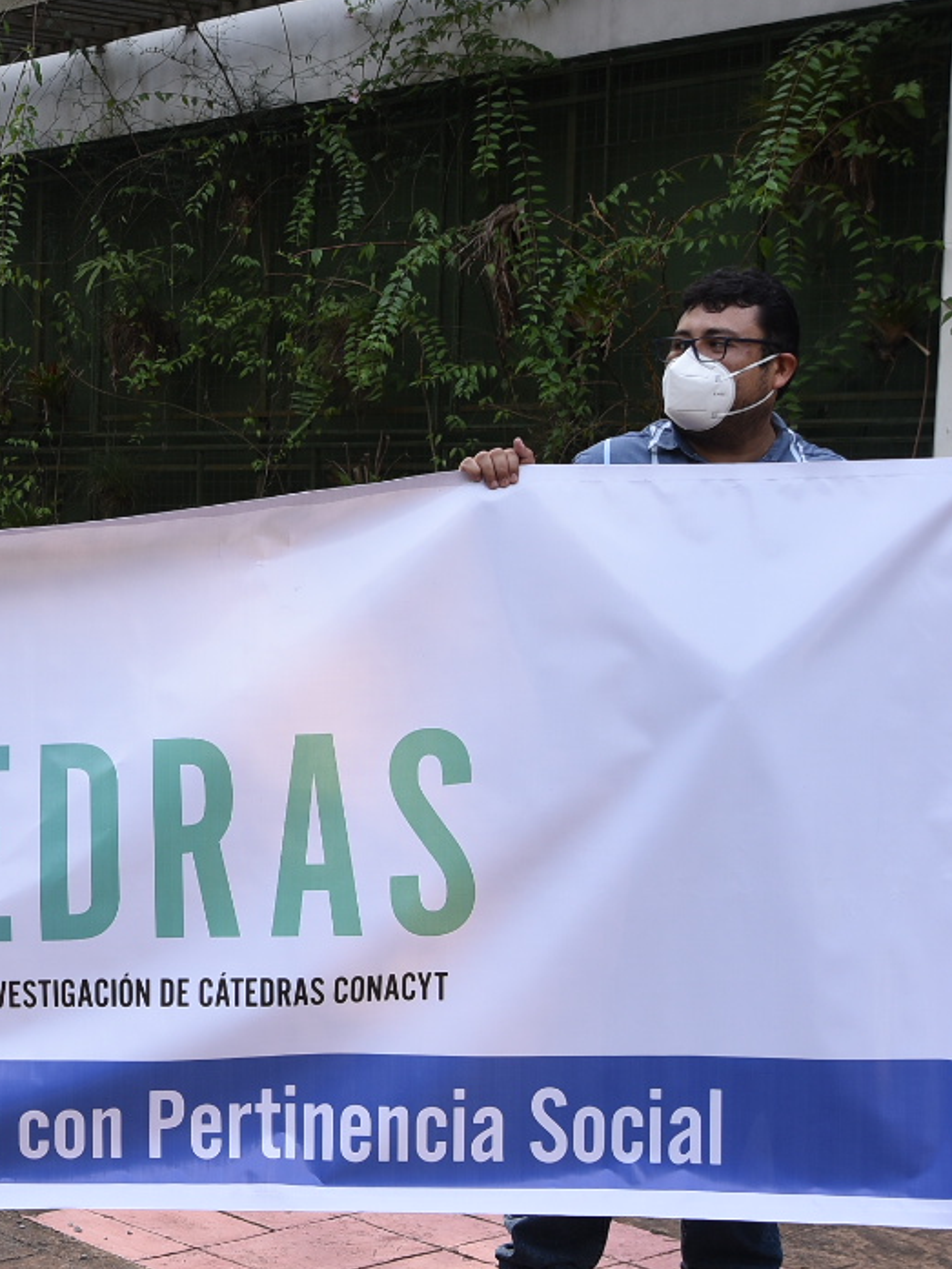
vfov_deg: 29.0
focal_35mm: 67
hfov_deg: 20.7
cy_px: 679
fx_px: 2456
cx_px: -140
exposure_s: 1/400
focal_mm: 30
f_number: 4.5
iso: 250
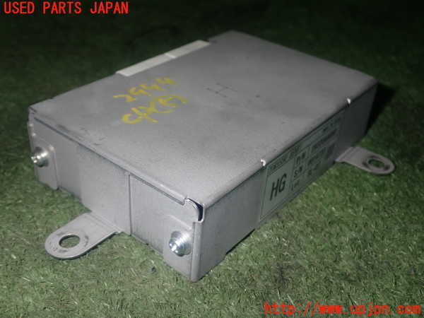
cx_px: 212
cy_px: 159
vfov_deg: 35.1
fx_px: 502
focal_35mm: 41
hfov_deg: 45.8
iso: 200
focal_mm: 7.31
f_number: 8
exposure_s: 1/40
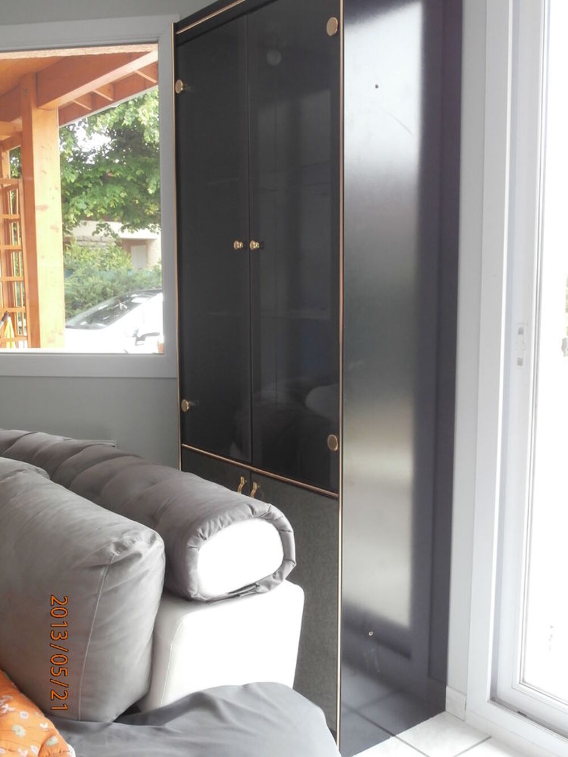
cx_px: 284
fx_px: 831
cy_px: 378
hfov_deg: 37.7
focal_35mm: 38
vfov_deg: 49.0
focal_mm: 6.67
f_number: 3.9
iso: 200
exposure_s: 1/10
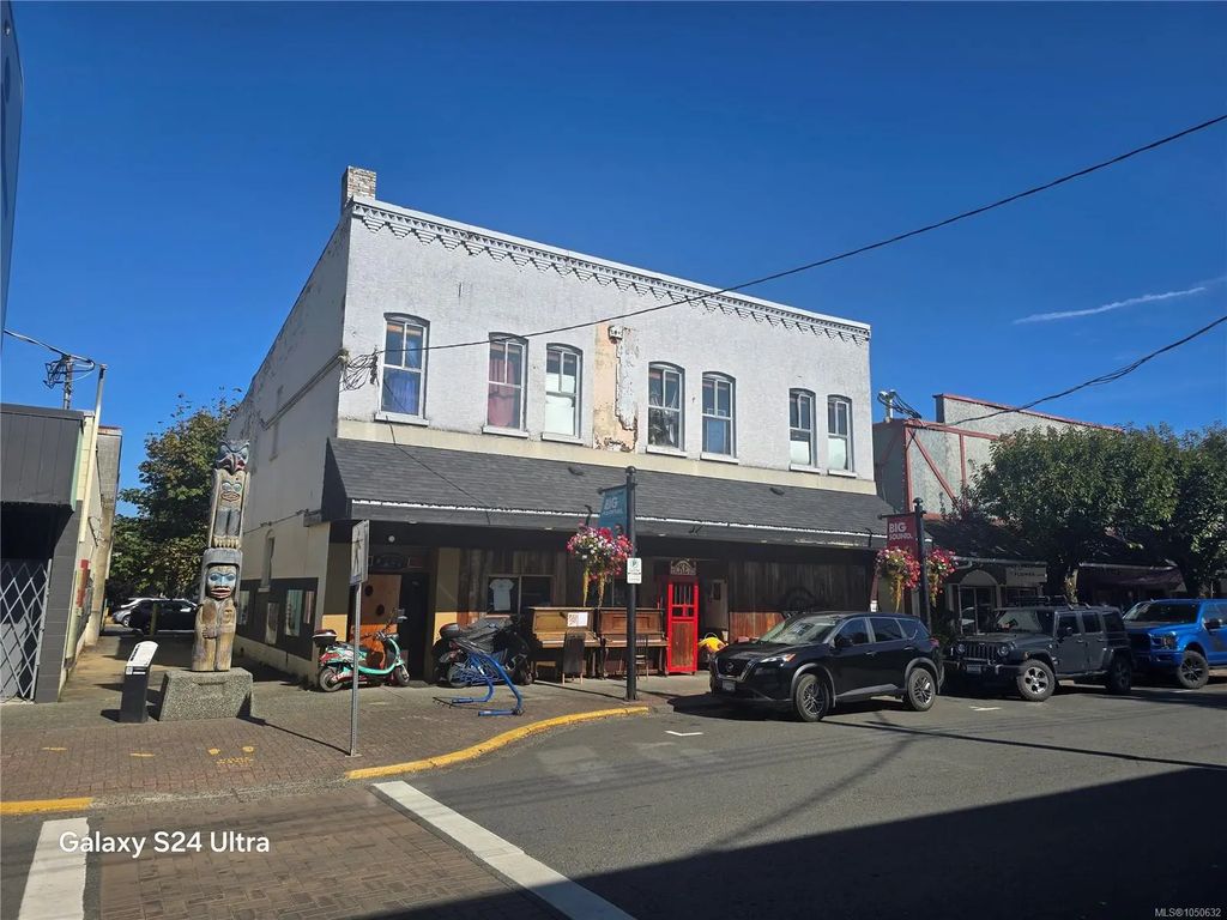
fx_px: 815
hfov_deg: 73.9
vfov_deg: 58.9
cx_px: 614
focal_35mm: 23
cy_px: 460
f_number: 1.7
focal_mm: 6.3
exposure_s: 1/978
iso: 12
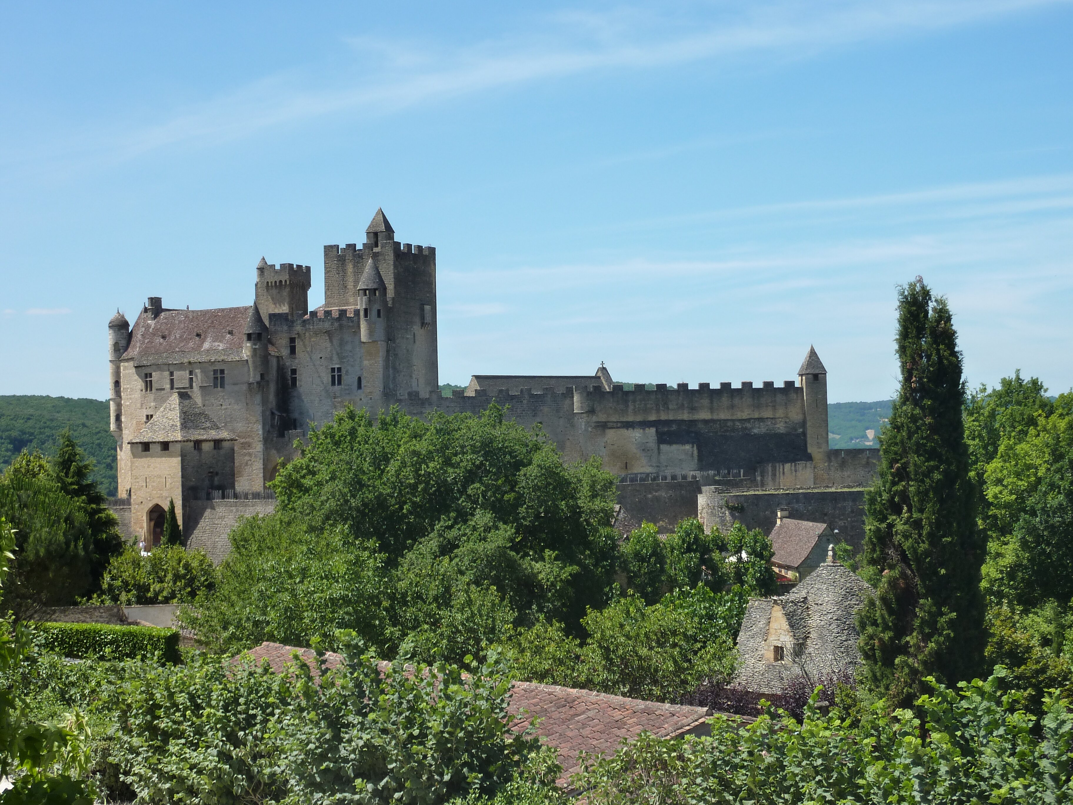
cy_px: 402
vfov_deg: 26.6
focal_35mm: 55
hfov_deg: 34.9
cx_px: 536
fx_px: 1705
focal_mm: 9.1
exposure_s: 1/500
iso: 125
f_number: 4.5
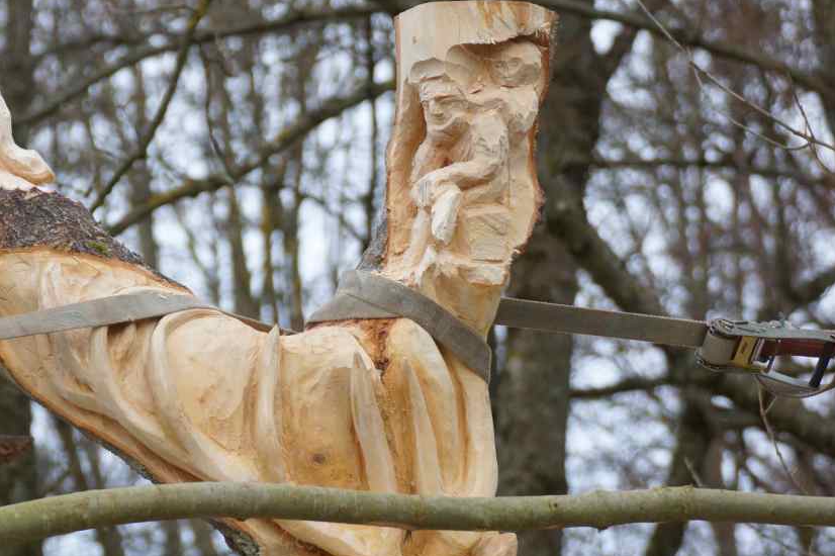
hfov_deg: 6.3
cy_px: 287
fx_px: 7581
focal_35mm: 327
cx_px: 331
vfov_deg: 4.2
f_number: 5
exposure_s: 1/250
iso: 800
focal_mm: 150
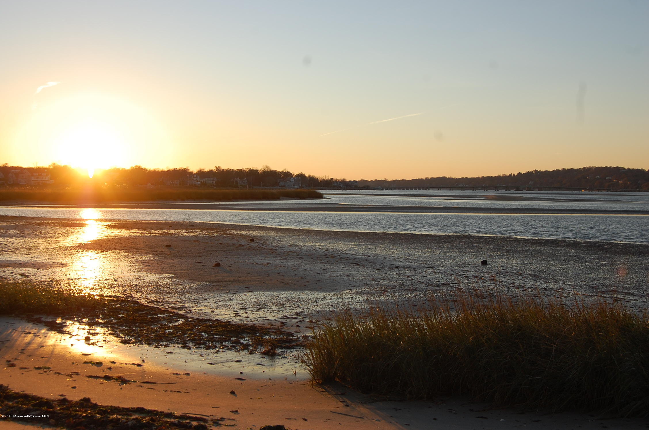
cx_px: 324
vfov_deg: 34.1
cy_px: 215
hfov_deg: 49.6
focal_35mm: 39
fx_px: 702
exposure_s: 1/250
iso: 200
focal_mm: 26
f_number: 8
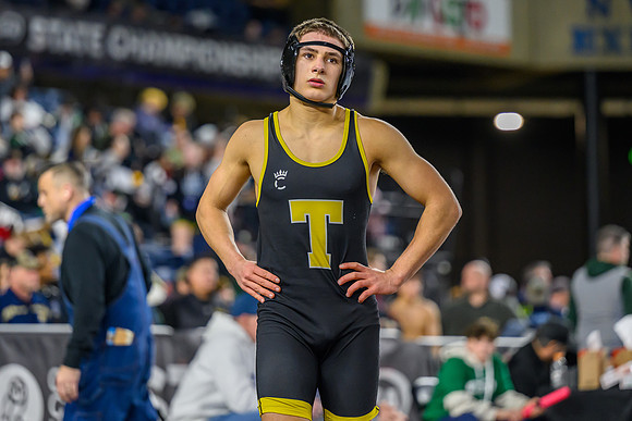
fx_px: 3168
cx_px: 307
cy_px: 156
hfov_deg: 11.4
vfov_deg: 7.6
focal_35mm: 180
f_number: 2.8
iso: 2500
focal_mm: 140
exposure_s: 1/800
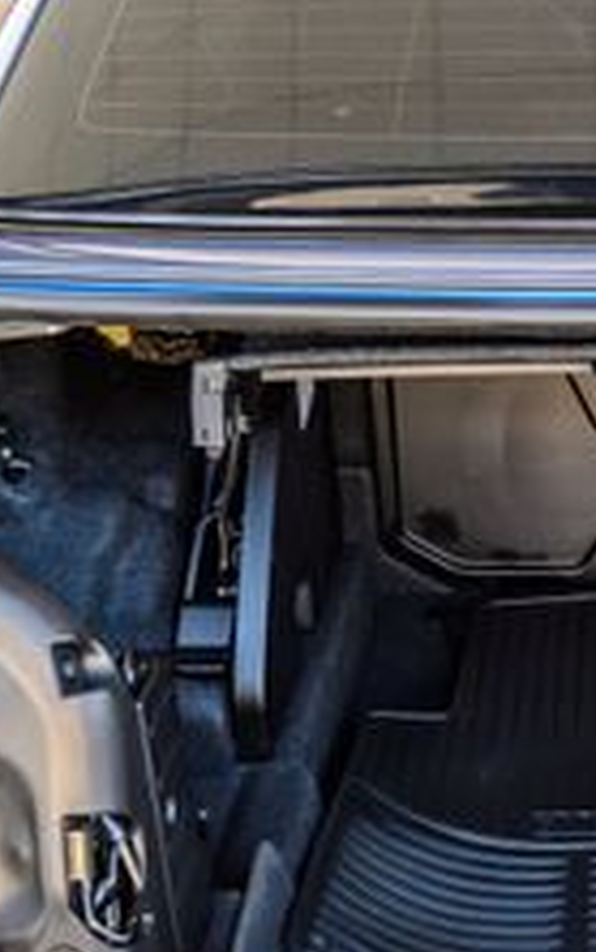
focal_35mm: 72
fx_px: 1869
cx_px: 686
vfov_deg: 28.4
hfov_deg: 17.4
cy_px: 622
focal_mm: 24
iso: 400
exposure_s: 1/320
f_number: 4
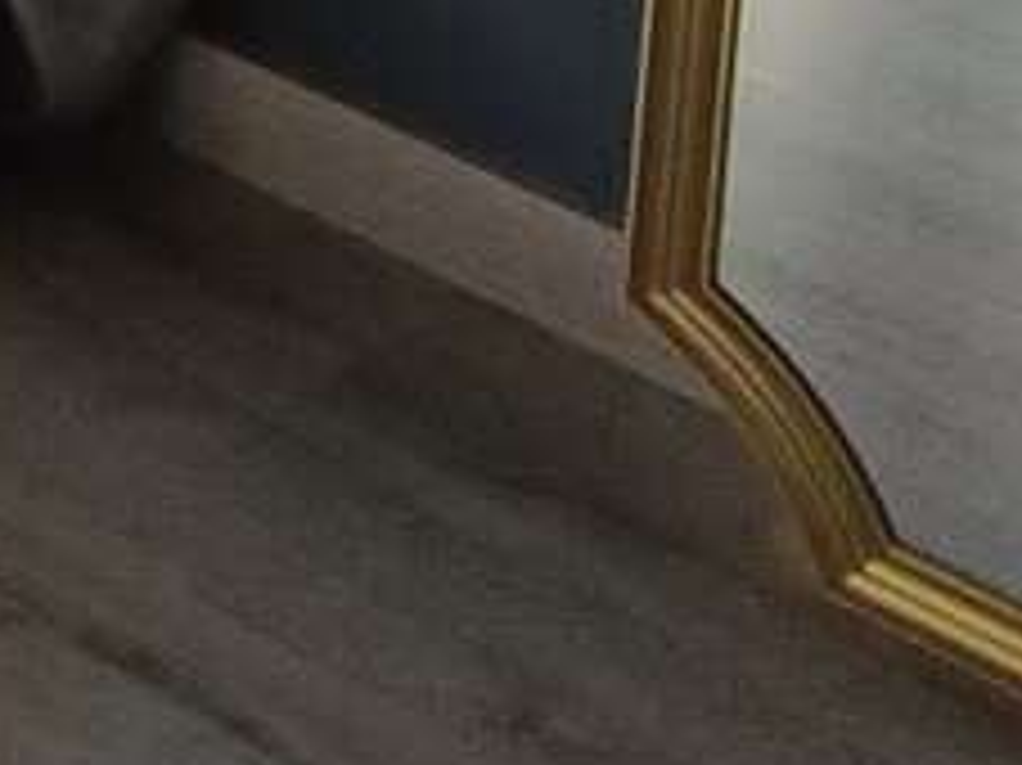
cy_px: -1516
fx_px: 3334
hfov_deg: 12.4
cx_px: -1639
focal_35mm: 113
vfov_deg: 9.9
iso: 64
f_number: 2.2
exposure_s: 1/99.9
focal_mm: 1.68
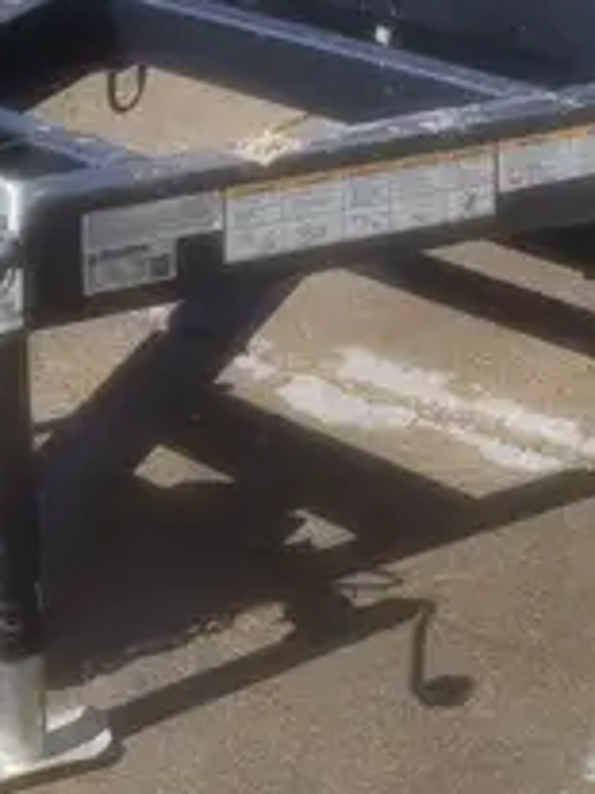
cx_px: 660
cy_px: -313
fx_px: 2111
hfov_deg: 15.6
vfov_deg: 19.3
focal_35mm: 92
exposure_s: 1/2874
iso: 40
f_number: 1.8
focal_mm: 5.4
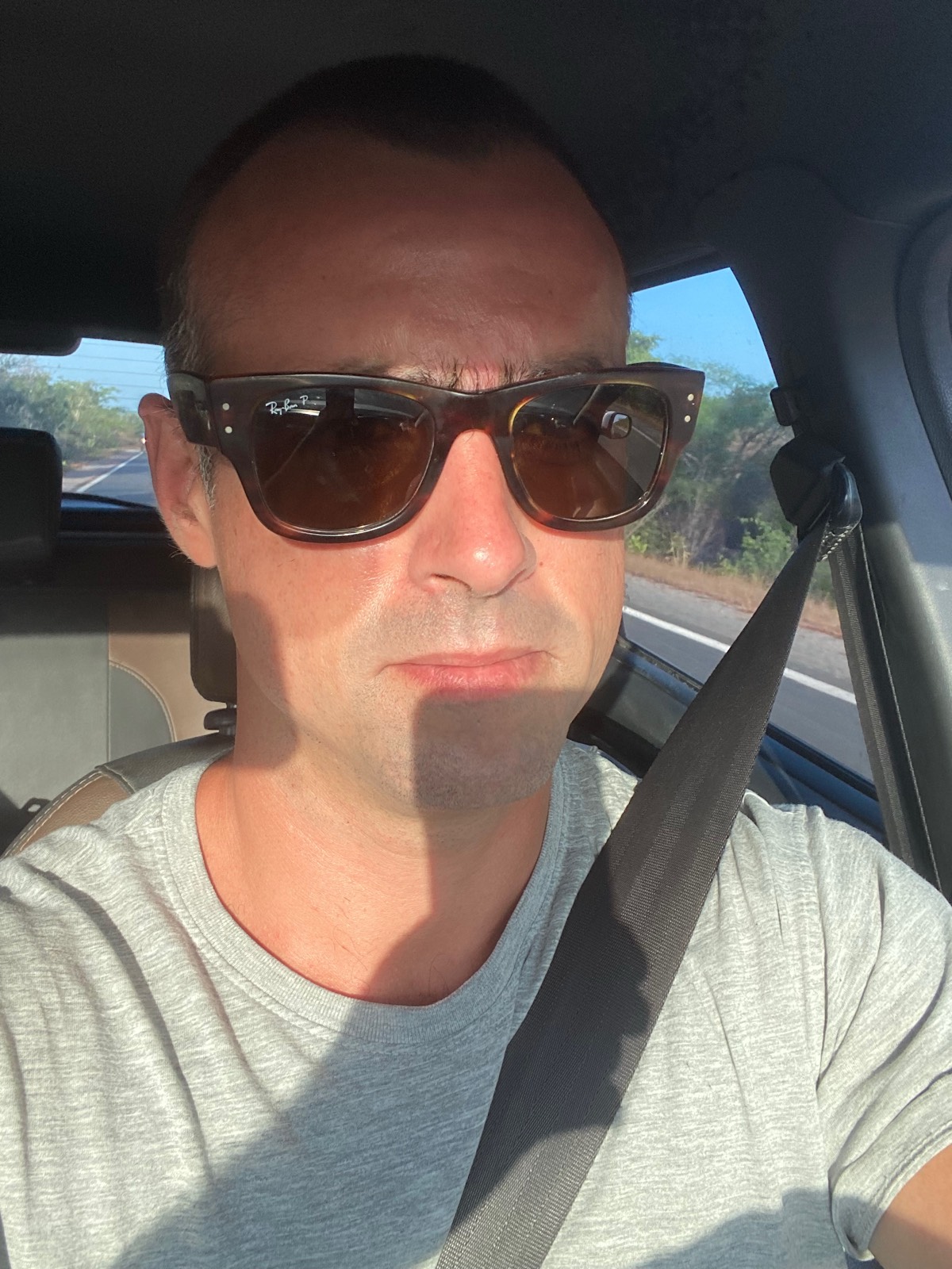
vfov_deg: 60.0
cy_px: 634
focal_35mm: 30
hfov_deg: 46.8
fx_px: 1100
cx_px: 476
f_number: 2.2
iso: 25
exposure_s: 1/125
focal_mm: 2.71
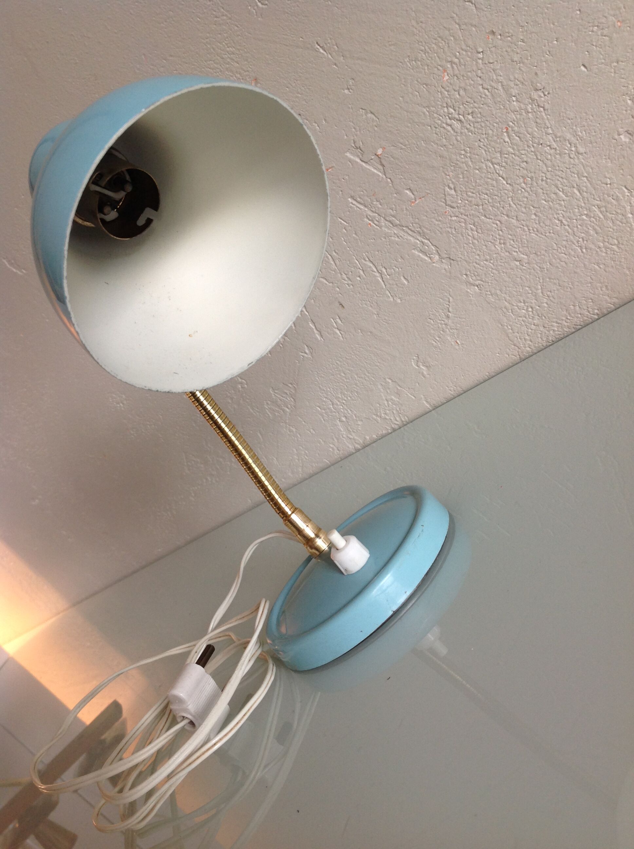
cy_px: 424
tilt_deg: -9.2
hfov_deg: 40.6
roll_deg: +43.3
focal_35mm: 35
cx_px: 317
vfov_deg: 52.7
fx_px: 857
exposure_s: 1/17
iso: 50
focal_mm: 4.28
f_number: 2.4
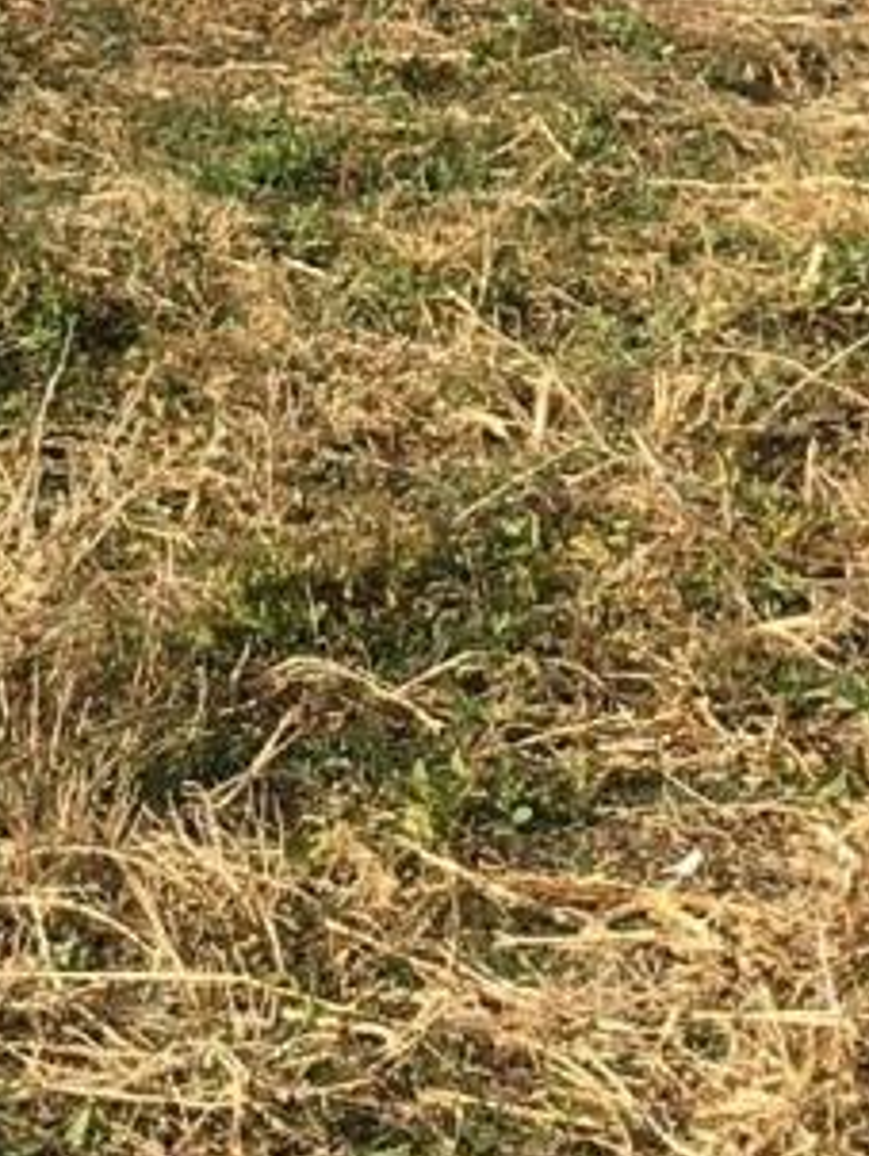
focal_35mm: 192
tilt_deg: -2.7
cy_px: -926
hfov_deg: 7.7
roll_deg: -2.1
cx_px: 647
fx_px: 6418
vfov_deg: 9.8
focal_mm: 4.15
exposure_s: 1/1603
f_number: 2.2
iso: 25
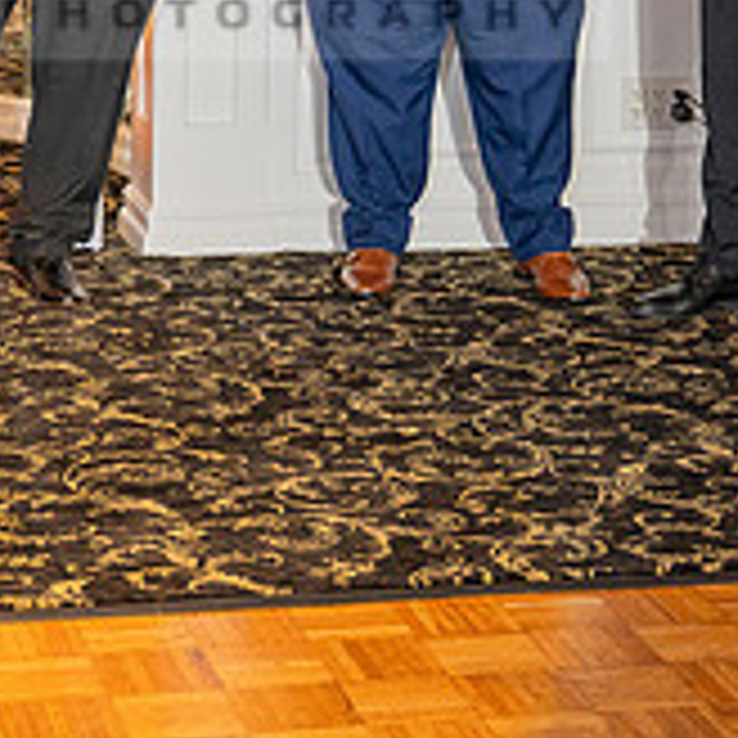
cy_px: -47
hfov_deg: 14.9
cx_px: 230
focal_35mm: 117
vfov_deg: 14.6
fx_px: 2822
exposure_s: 1/160
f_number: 3.2
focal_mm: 39
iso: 640
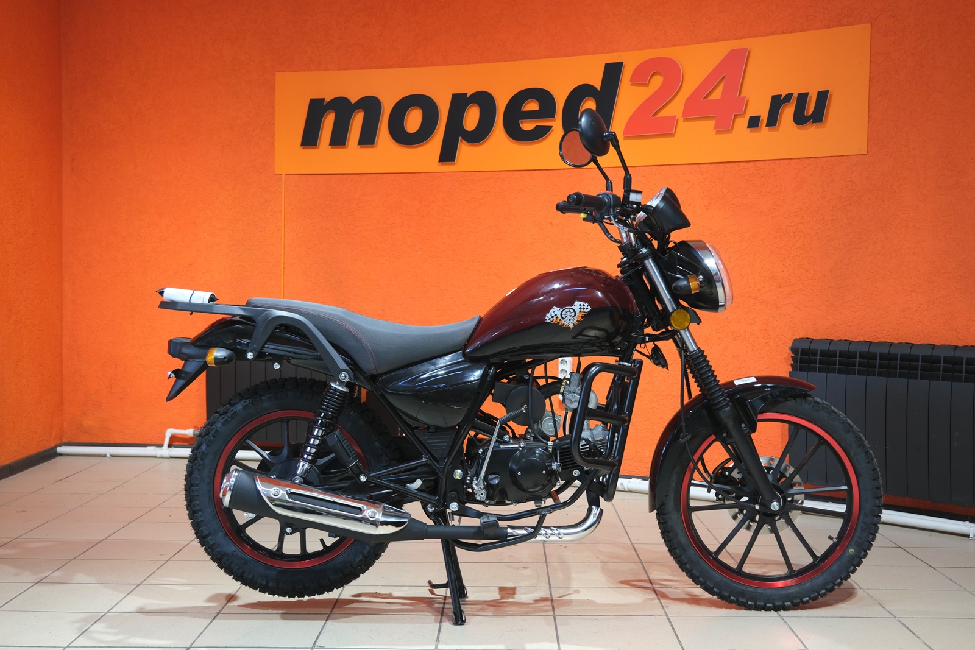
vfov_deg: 32.6
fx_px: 1110
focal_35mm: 41
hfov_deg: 47.4
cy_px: 325
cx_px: 488
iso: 1000
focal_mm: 27.5
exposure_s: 1/60
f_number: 4
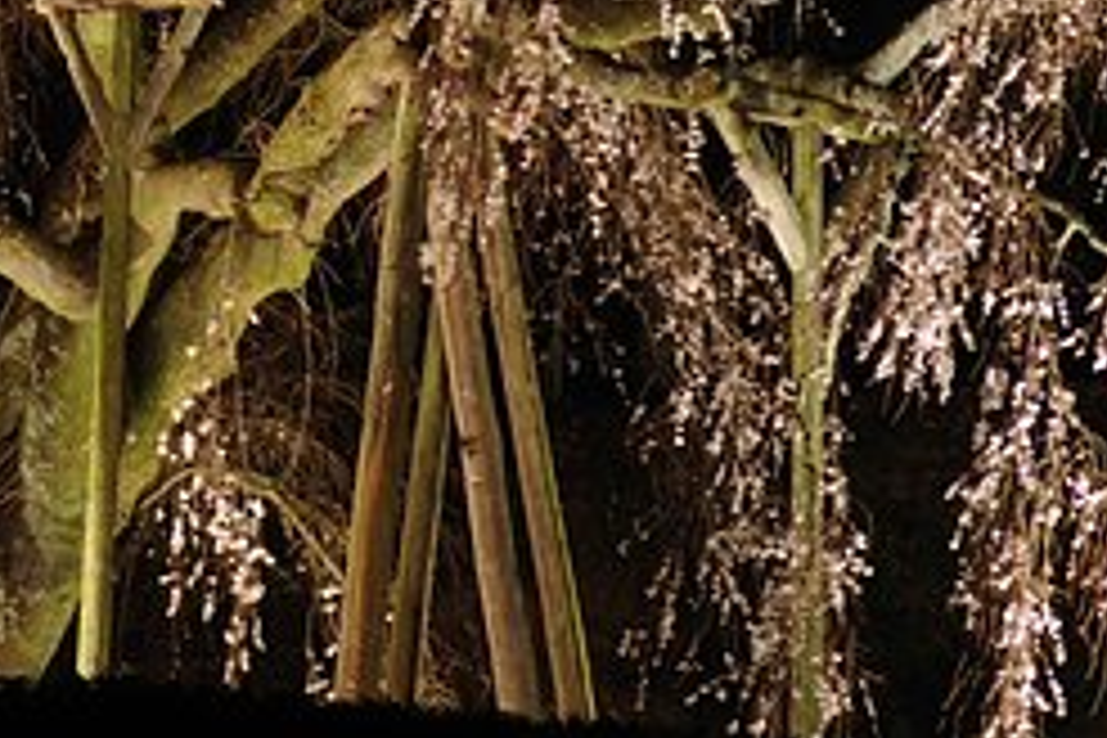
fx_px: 12022
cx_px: -4
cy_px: -238
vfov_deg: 3.5
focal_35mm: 391
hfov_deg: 5.3
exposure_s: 2.5
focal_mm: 63
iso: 400
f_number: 6.3
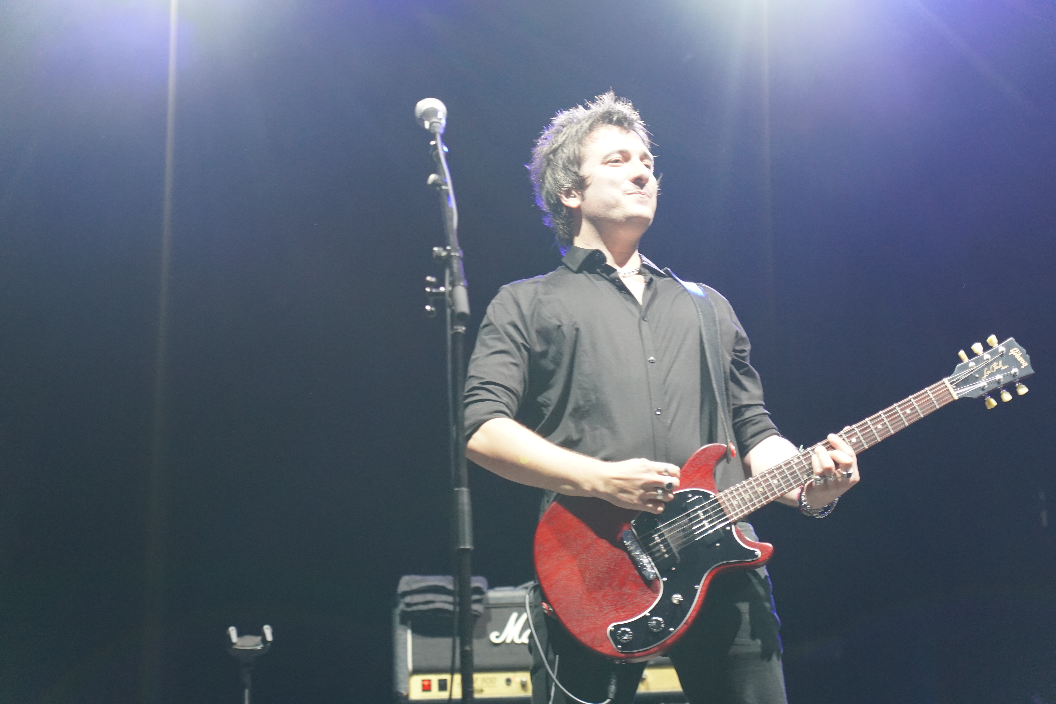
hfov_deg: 19.5
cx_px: 528
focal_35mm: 105
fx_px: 3080
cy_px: 352
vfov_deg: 13.0
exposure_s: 1/160
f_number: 4
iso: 3200
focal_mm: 105
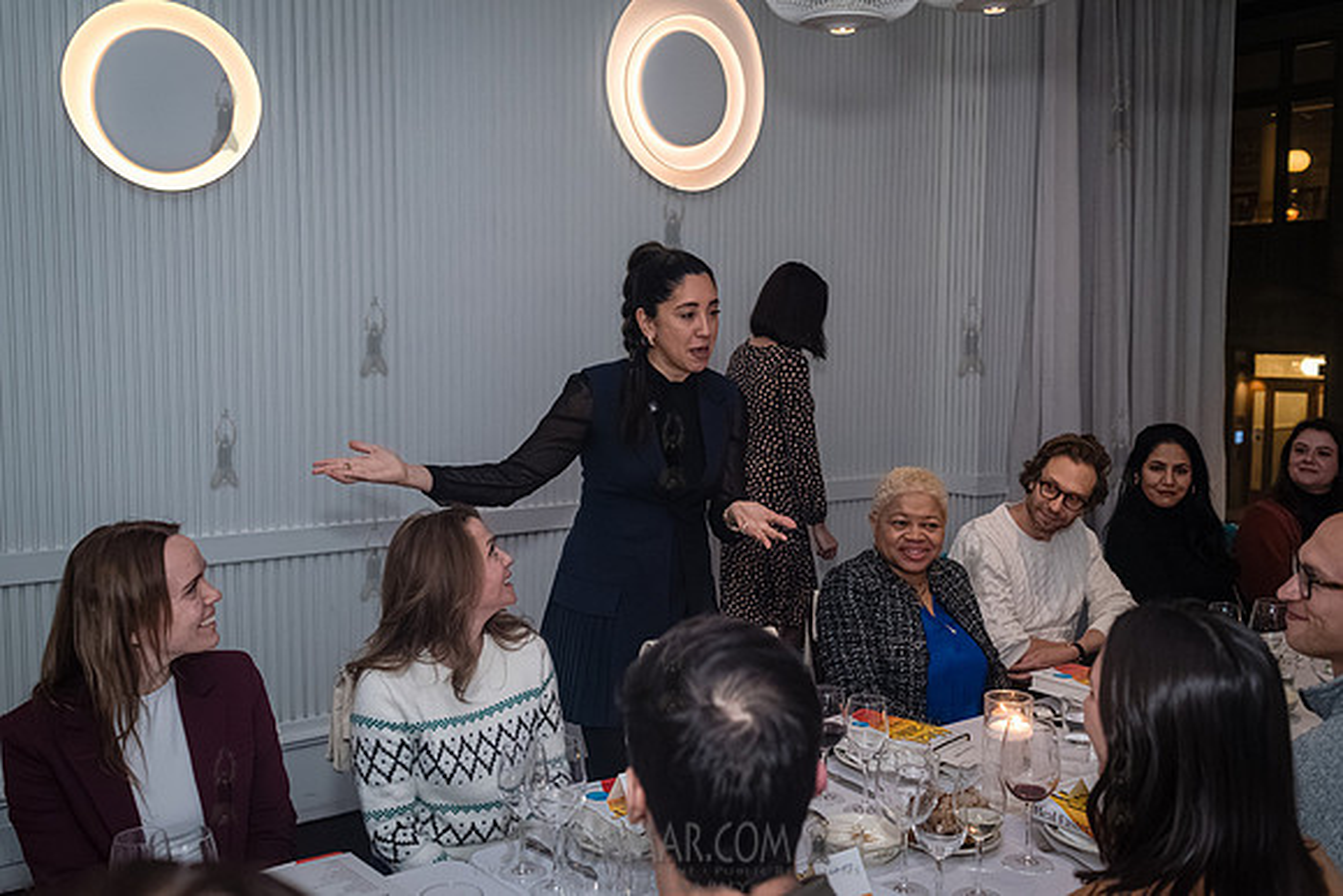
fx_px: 1338
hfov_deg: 53.3
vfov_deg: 37.0
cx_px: 662
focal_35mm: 36
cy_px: 448
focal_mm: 35
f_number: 4.5
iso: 6400
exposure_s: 1/320
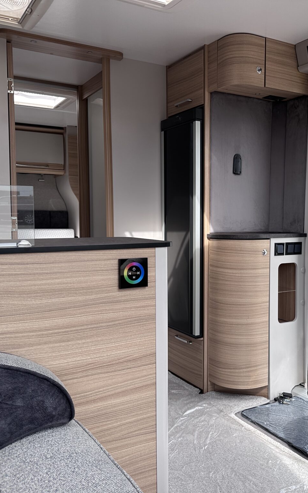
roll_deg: +0.1
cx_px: 209
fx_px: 456
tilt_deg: -4.1
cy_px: 246
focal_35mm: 34
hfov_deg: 36.8
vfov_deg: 56.7
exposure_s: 1/694
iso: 80
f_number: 1.78
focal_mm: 6.86
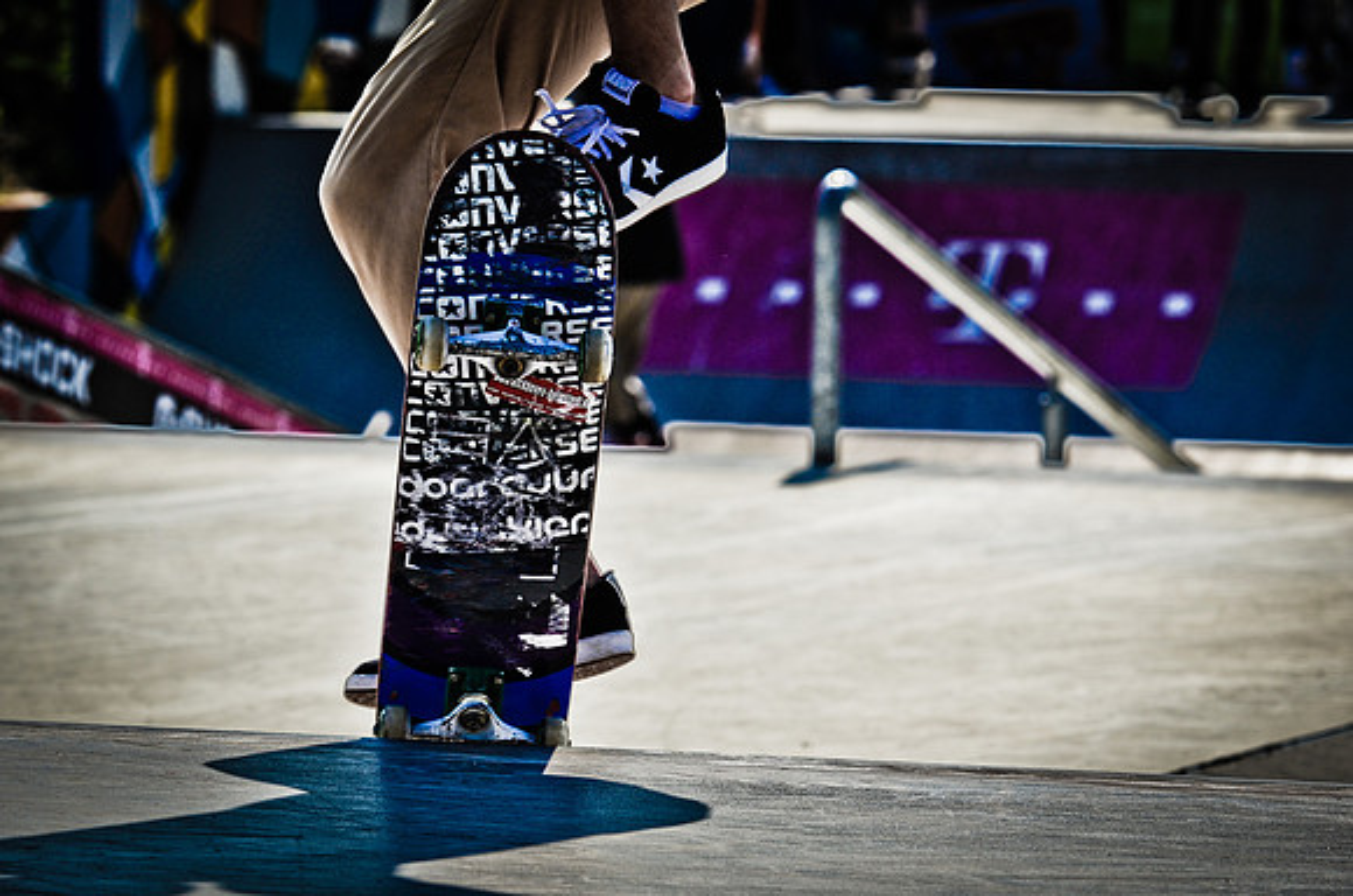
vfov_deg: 7.3
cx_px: 676
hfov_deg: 11.0
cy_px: 448
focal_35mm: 188
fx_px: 7031
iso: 100
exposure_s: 1/1000
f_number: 5
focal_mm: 125
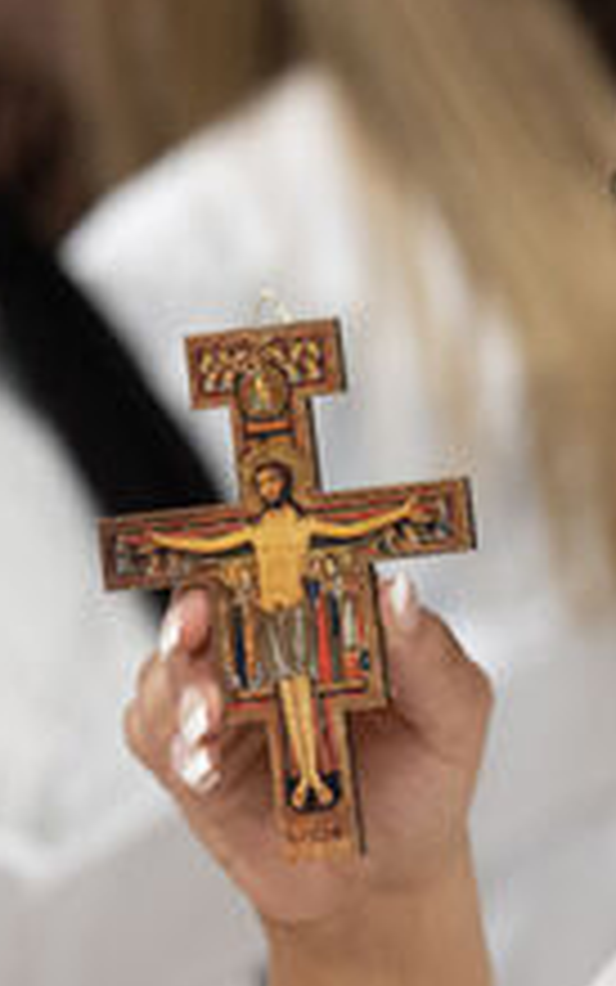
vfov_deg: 7.6
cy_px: 324
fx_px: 7382
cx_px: 924
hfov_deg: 4.7
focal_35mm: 275
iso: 1600
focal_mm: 96
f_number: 4
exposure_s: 1/100
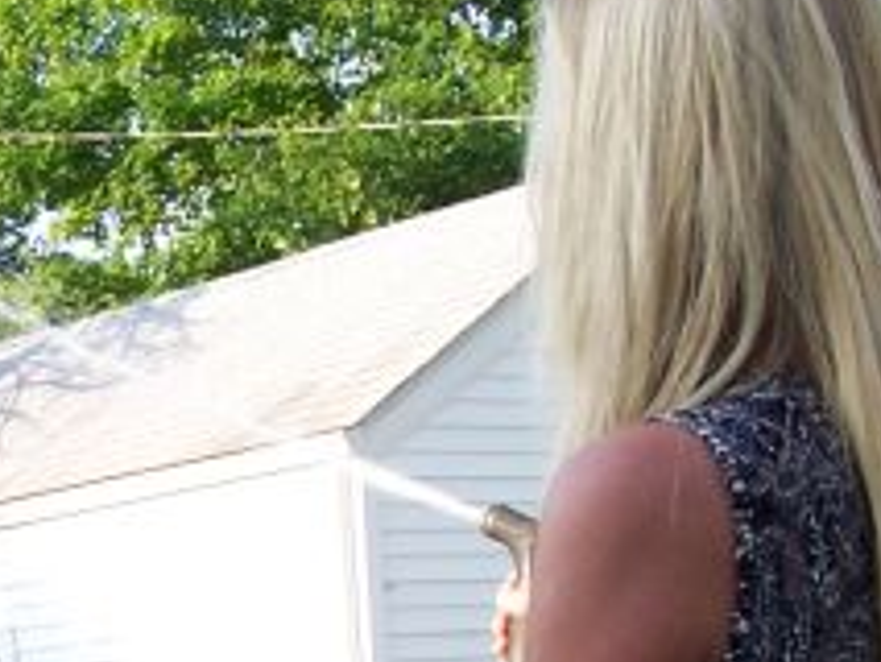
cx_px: -21
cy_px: 927
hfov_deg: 17.3
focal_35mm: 111
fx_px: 2827
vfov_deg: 12.8
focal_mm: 5.6
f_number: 2.8
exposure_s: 1/350
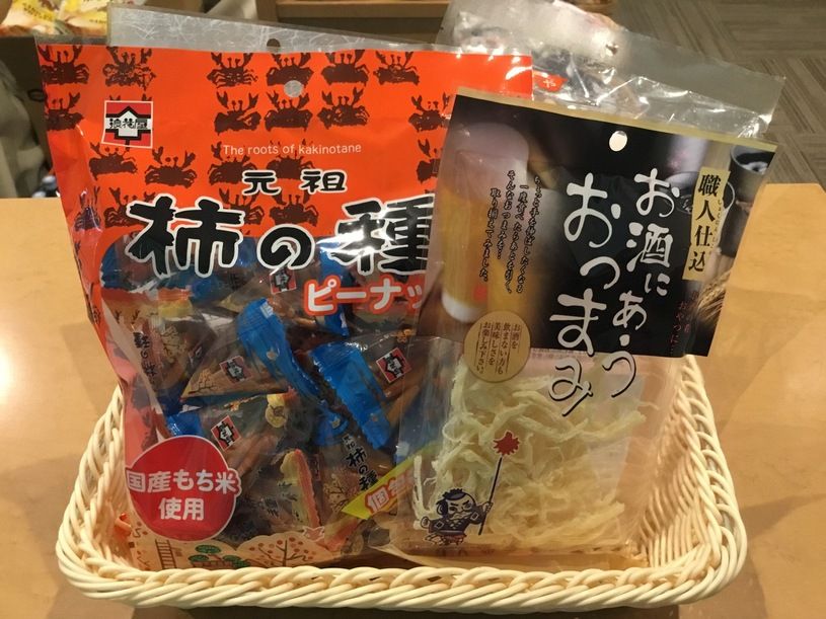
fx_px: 740
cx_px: 413
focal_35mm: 31
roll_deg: +0.8
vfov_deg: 45.4
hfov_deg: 58.4
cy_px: 310
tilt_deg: -44.9
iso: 200
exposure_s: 1/33
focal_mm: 3.3
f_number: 2.4
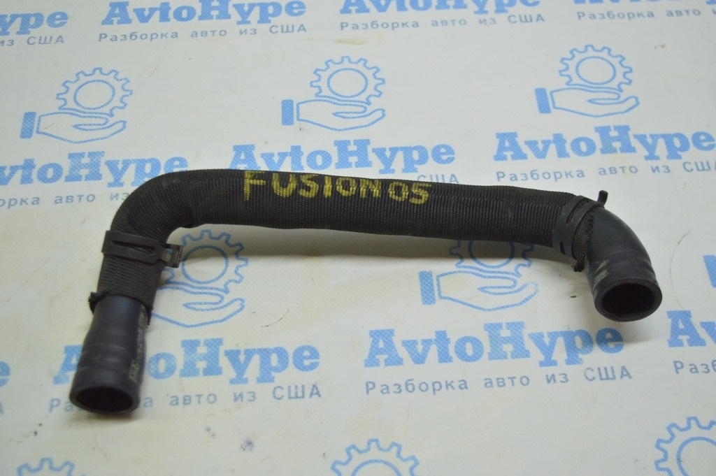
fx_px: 1013
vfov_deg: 26.4
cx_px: 358
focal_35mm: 51
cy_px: 238
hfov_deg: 38.9
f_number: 4.5
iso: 400
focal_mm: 34
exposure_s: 1/60
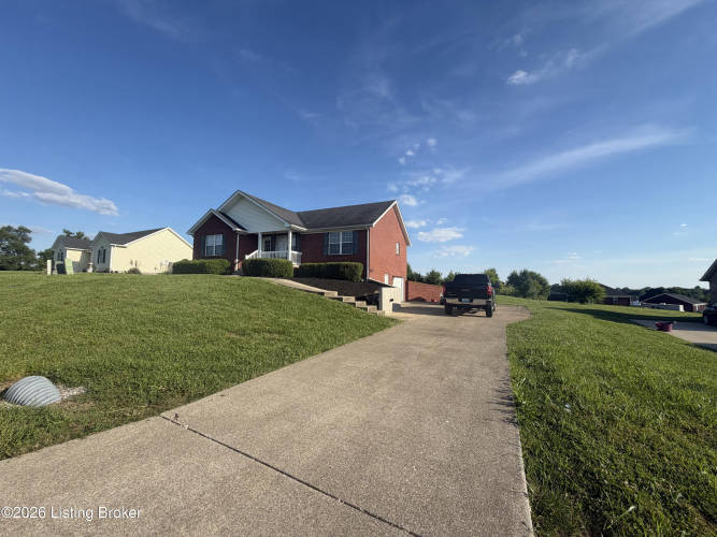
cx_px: 358
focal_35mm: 14
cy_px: 268
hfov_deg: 102.1
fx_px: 290
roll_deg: -1.0
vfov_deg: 85.7
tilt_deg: +3.2
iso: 25
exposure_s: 1/770
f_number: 2.2
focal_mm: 2.22
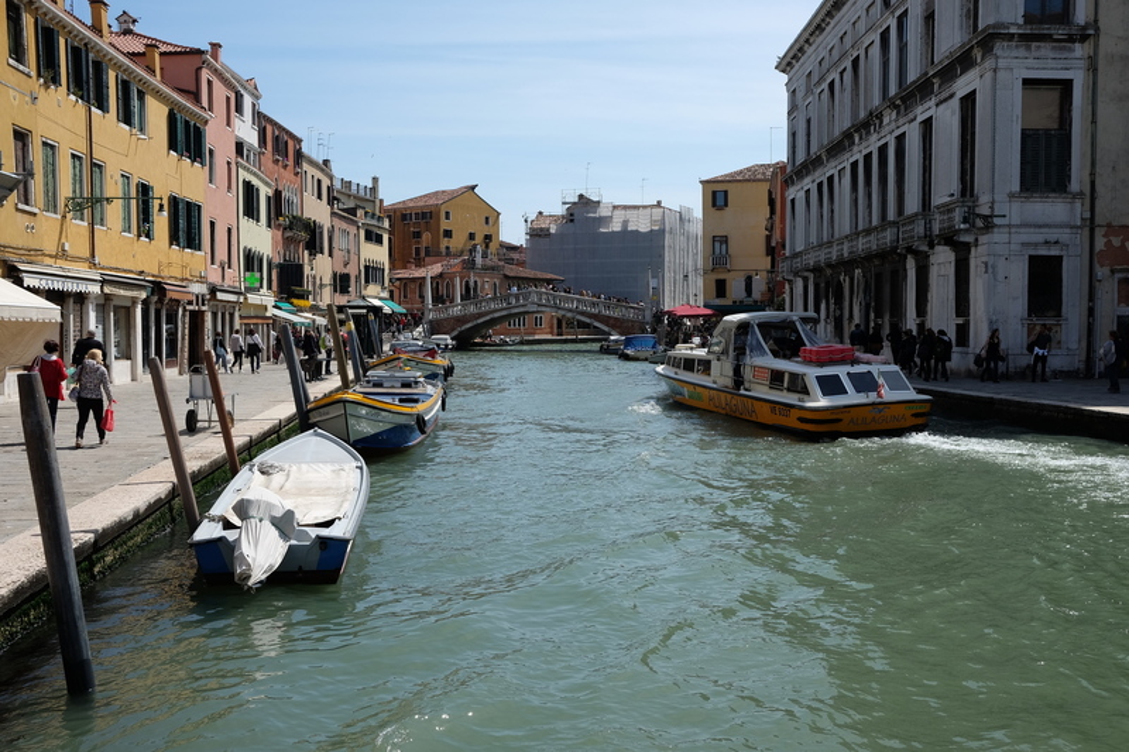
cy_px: 376
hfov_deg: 54.4
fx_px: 1097
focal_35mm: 35
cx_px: 564
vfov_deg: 37.8
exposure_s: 1/500
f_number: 8
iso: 200
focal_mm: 23
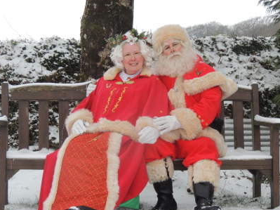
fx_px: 881
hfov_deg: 18.0
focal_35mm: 109
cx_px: 159
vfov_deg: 13.6
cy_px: 107
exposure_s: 1/160
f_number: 4
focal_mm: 15.1
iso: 100
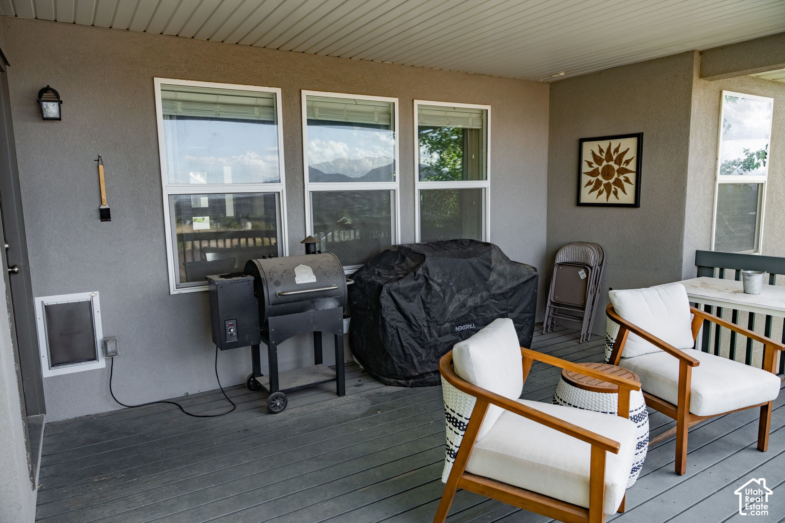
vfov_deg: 52.5
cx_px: 392
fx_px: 530
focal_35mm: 24
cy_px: 262
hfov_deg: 73.0
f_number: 4.5
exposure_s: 1/200
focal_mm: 24
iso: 200
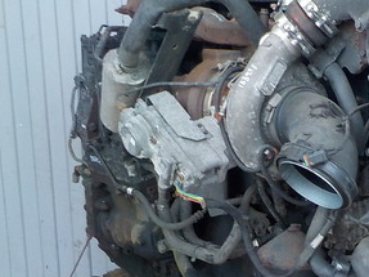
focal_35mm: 67
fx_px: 714
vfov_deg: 21.8
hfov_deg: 27.2
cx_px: 374
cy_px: 195
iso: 280
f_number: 3.3
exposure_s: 1/30
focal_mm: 4.1
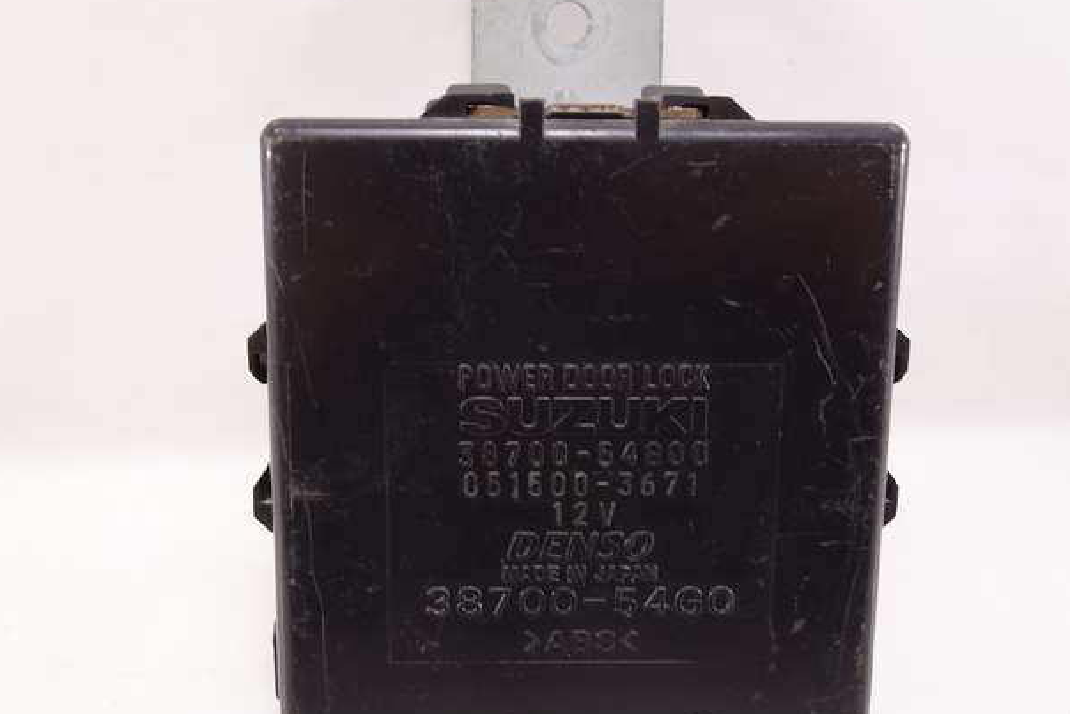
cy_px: 345
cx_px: 517
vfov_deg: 35.1
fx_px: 1130
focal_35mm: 38
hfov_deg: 50.7
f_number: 4.5
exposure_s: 1/15
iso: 125
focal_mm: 10.4
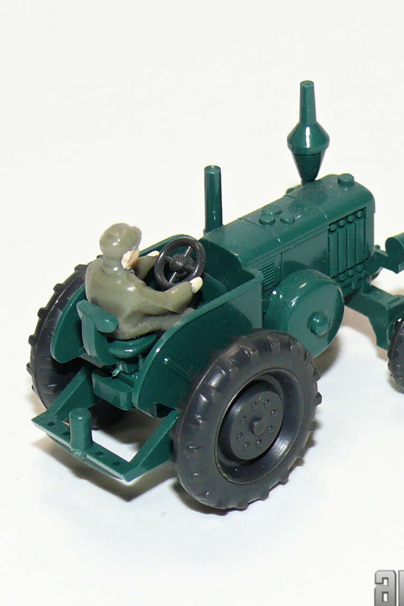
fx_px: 3063
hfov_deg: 7.5
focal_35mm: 182
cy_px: 315
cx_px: 253
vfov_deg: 11.3
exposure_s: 1/30
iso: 100
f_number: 4
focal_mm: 15.1
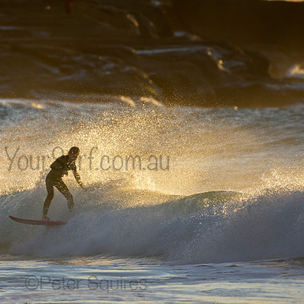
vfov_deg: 1.8
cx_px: 86
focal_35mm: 961
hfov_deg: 1.8
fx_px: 9548
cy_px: 152
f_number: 5.6
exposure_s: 1/1250
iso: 180
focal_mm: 500
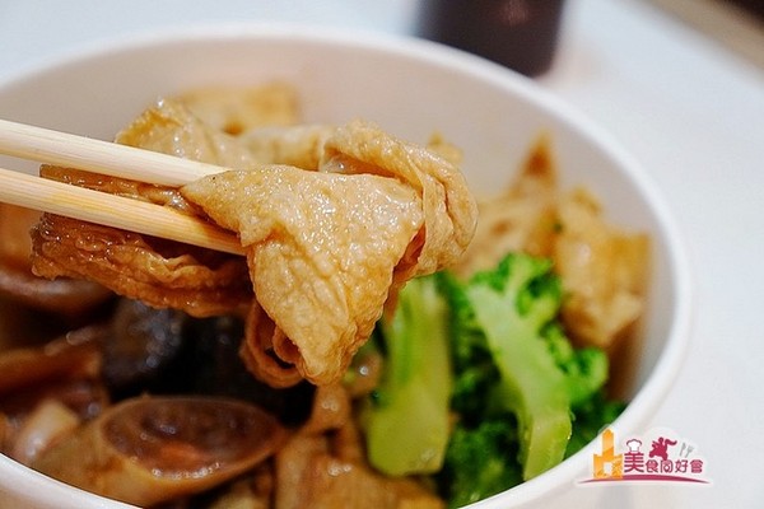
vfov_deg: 24.4
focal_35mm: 56
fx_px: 1178
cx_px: 382
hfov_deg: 35.9
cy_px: 254
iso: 2000
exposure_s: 1/60
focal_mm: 37
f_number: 4.5
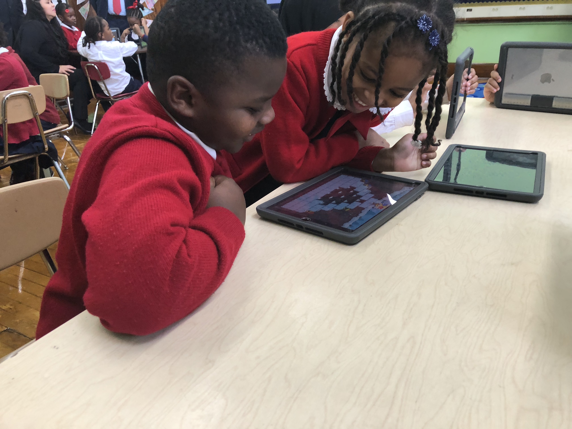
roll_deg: +2.8
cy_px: 214
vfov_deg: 48.2
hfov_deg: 61.7
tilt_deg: -22.6
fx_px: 479
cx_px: 286
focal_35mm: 29
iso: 32
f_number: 1.8
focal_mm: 3.99
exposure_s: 1/24
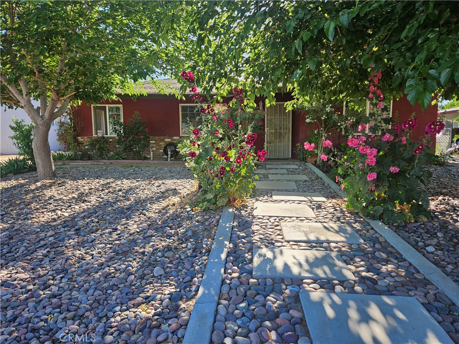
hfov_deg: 73.9
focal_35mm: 23
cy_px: 172
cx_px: 230
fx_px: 305
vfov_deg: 58.9
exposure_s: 1/394
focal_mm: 5.4
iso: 25
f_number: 1.8
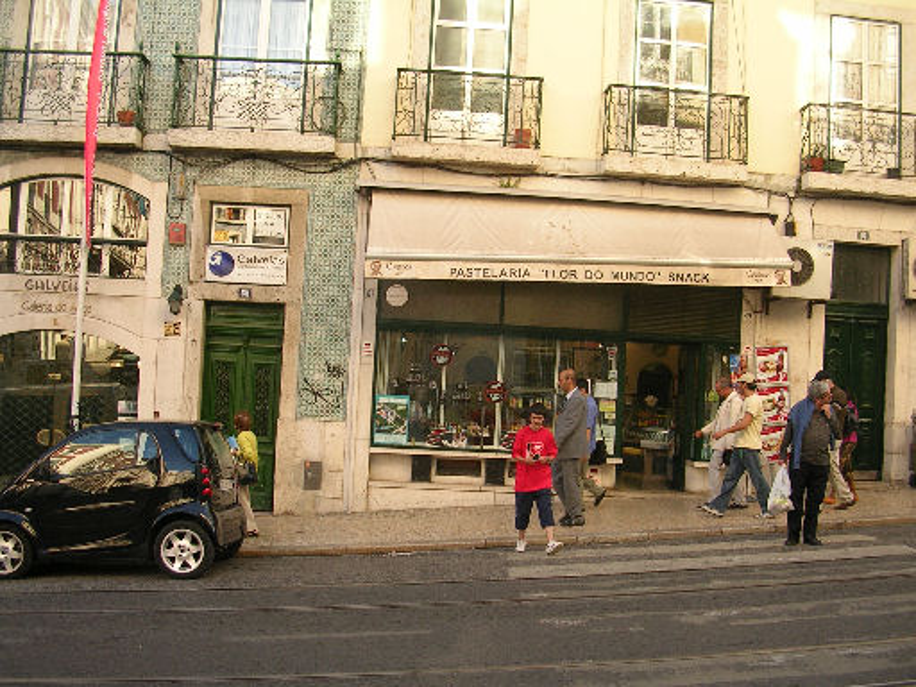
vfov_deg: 37.7
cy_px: 344
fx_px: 1006
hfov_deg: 49.0
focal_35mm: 38
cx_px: 458
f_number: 2.8
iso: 50
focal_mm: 5.8
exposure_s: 1/120
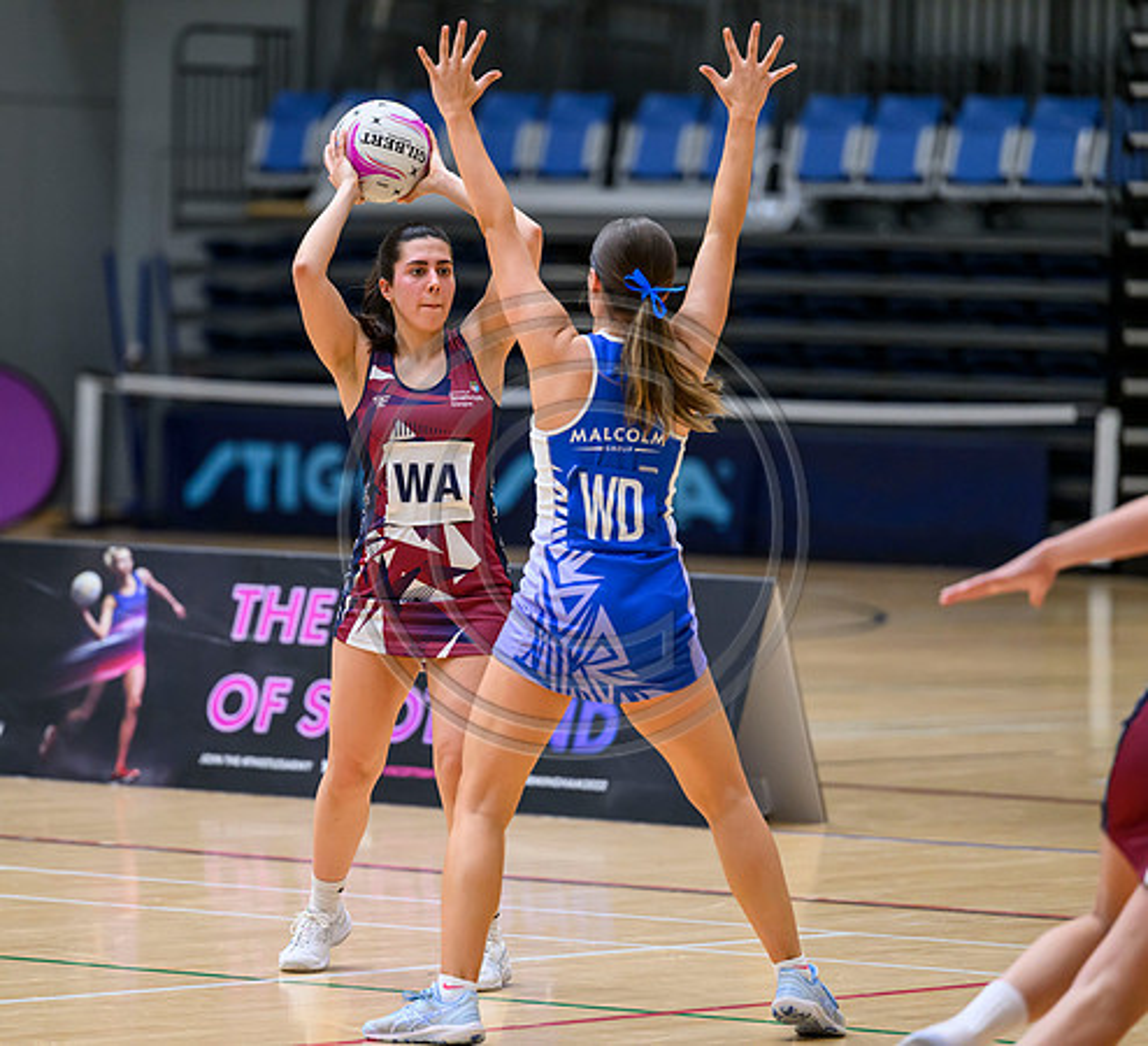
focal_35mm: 243
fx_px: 8715
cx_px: 430
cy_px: 523
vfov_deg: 6.9
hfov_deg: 7.5
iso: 3200
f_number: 3.2
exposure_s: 1/1250
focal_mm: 200
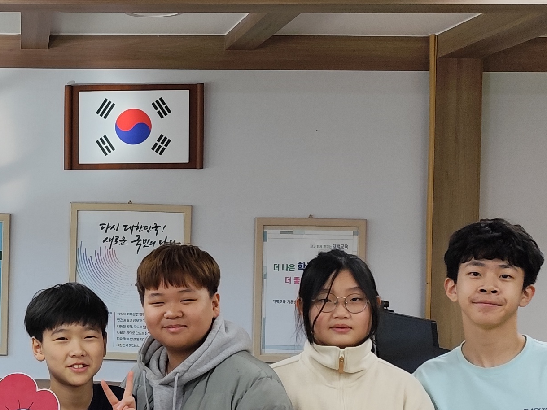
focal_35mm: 77
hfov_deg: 23.6
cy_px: 250
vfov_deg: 19.1
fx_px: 1217
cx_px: -70
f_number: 1.65
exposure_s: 1/120
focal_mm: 6.14
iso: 125
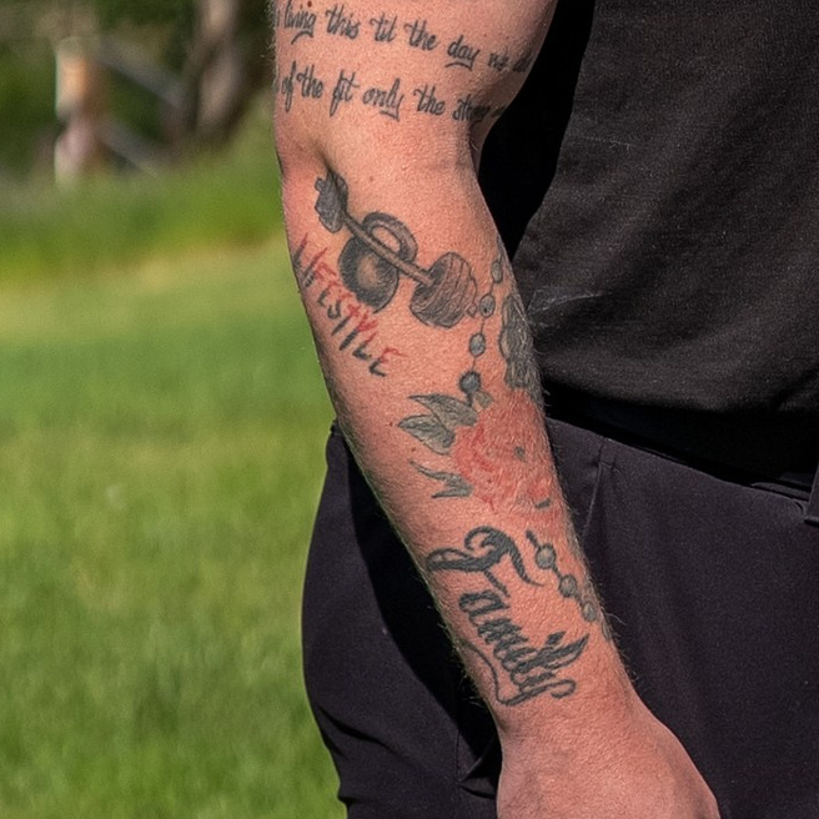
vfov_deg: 10.0
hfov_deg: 9.8
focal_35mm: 174
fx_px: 4658
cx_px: 1136
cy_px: 110
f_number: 2
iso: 50
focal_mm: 35
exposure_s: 1/5000
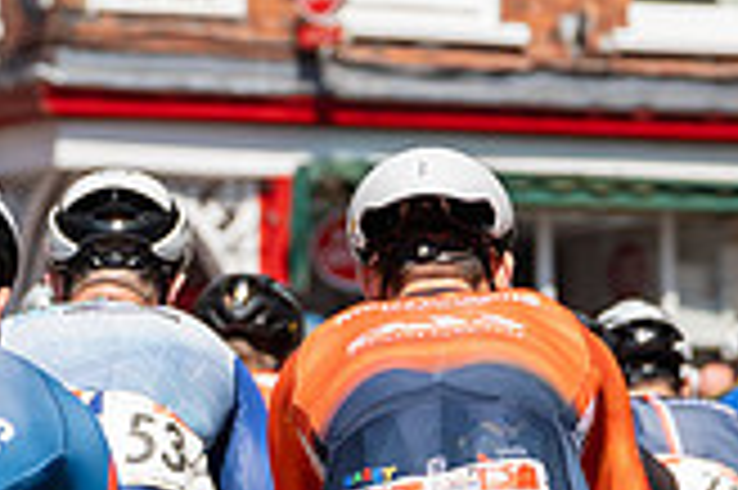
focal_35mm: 482
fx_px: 9871
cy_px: 272
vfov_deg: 2.8
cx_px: 397
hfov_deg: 4.3
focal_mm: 108
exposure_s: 1/800
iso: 160
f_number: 4.5
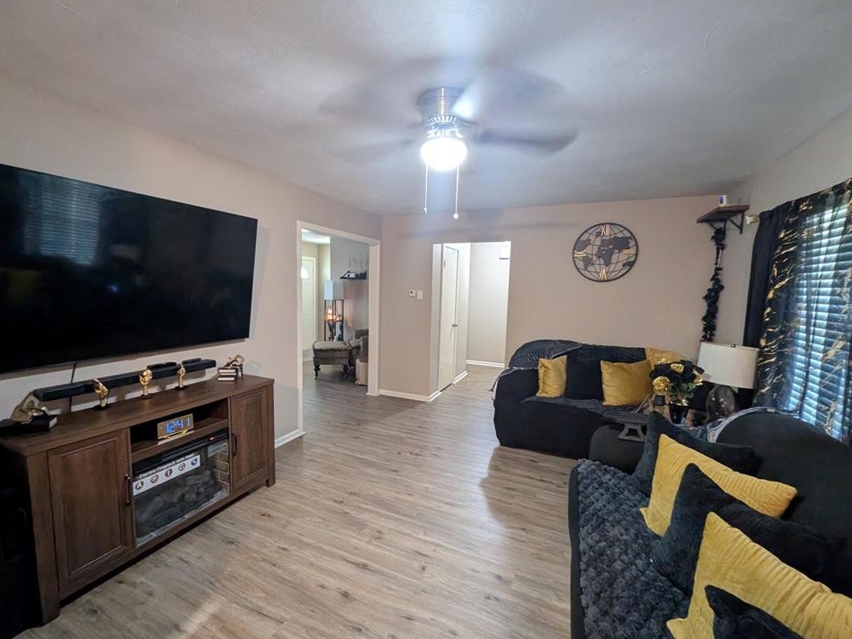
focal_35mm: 14
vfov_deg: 85.7
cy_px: 327
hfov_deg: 102.0
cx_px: 404
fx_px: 345
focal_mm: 1.95
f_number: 2.2
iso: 808
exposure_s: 1/24
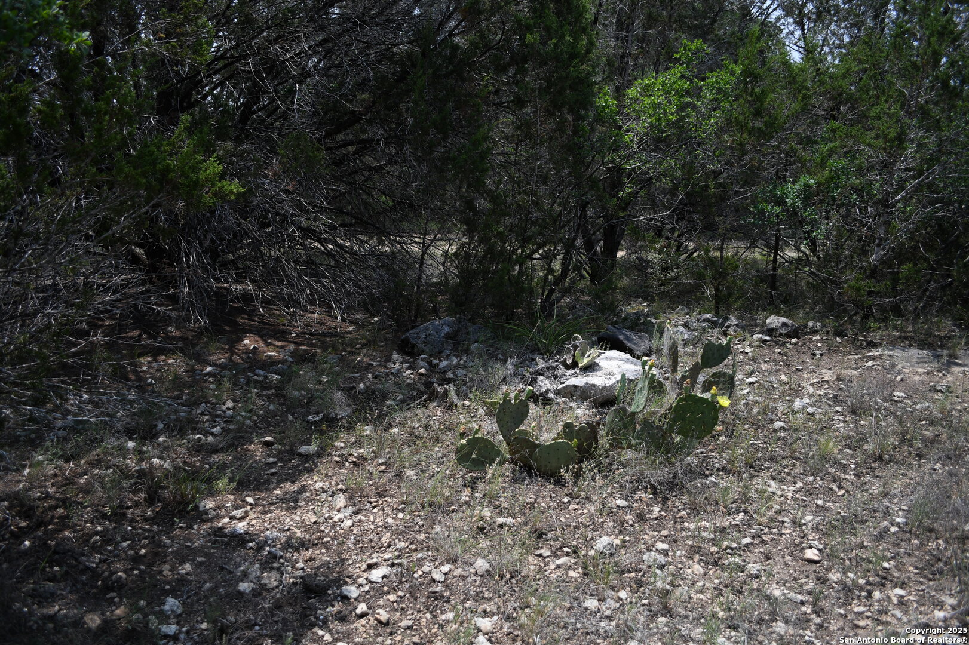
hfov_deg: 67.4
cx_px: 484
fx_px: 726
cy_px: 322
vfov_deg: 47.9
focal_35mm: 27
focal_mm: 18
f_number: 3.5
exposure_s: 1/2000
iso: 200
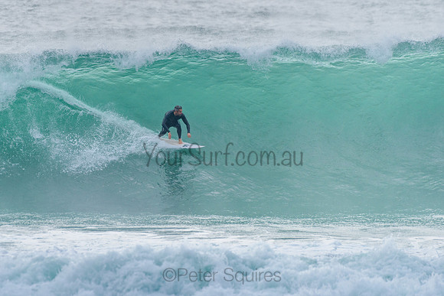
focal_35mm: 612
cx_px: 172
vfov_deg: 2.2
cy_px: 122
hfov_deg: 3.4
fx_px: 7553
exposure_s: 1/2000
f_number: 5.6
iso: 450
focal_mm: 500
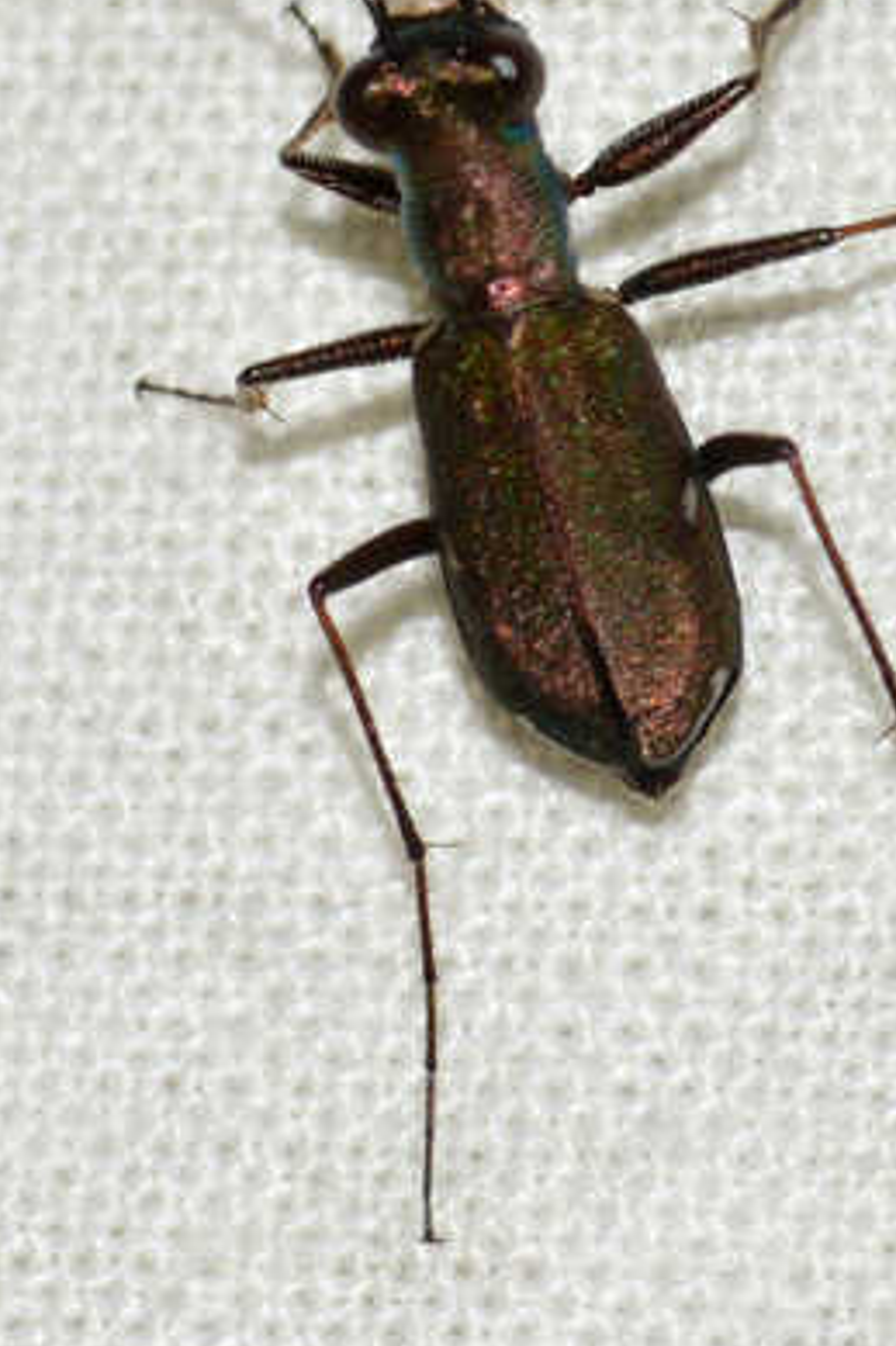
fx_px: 9229
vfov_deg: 8.3
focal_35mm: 247
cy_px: 450
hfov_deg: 5.6
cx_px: 557
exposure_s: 1/200
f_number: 18
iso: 100
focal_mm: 100
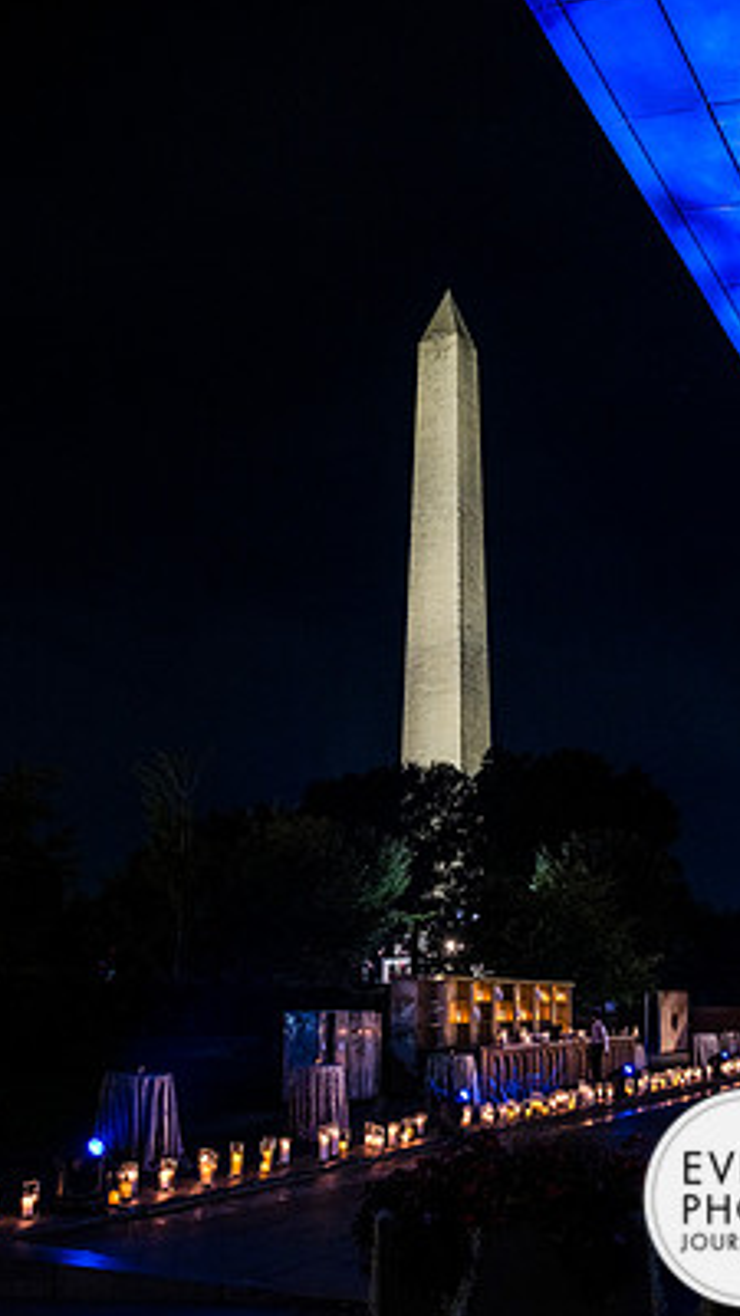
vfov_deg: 59.5
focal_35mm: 33
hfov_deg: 35.4
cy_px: 671
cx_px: 477
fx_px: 1151
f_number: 3.2
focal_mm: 28
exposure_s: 1/40
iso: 800
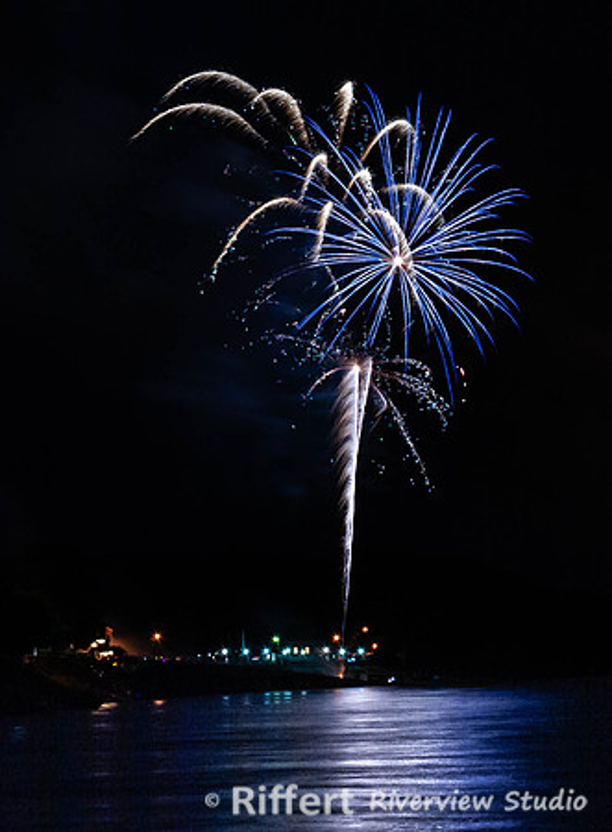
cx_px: 693
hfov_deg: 7.5
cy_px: 404
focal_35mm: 194
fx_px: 4634
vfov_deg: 10.3
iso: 100
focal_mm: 62
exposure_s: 6.8
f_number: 13
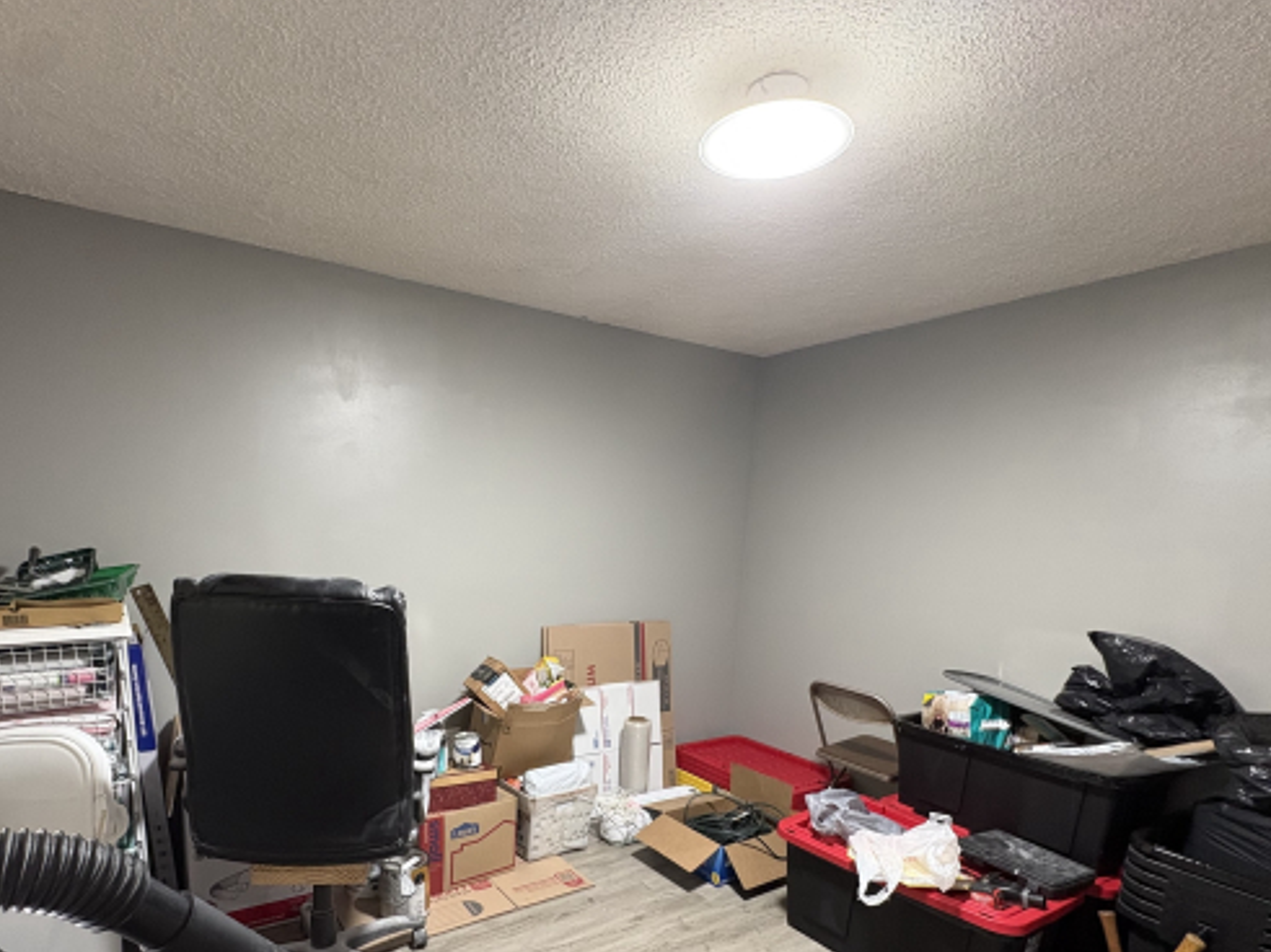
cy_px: 634
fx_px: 697
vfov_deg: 66.8
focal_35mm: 19
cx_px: 560
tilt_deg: -9.1
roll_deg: -2.0
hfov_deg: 84.3
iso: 250
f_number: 2.2
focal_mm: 2.22
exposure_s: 1/60
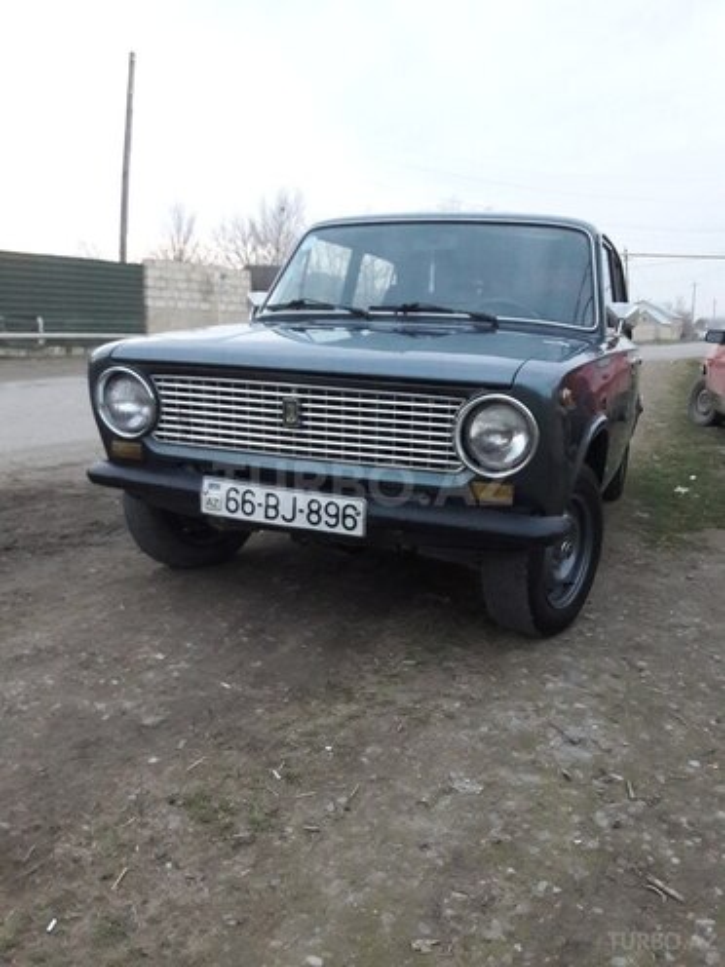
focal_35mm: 28
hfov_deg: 49.7
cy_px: 484
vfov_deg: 63.4
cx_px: 362
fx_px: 782
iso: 400
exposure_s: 1/17
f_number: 1.9
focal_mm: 3.7
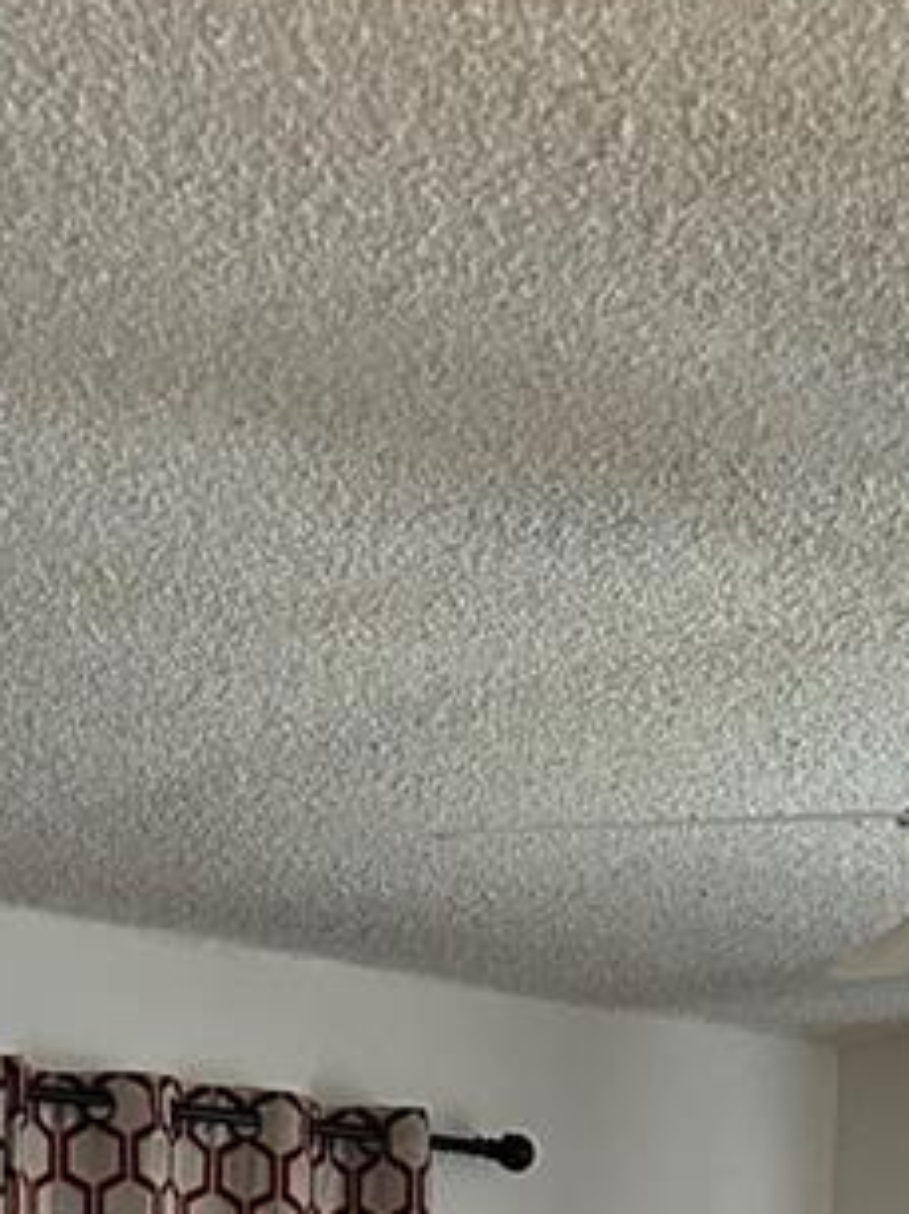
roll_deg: -3.2
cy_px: 2007
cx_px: 909
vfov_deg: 16.8
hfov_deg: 14.3
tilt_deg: -6.3
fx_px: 3576
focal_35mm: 102
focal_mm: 5.7
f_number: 1.5
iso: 500
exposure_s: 1/60
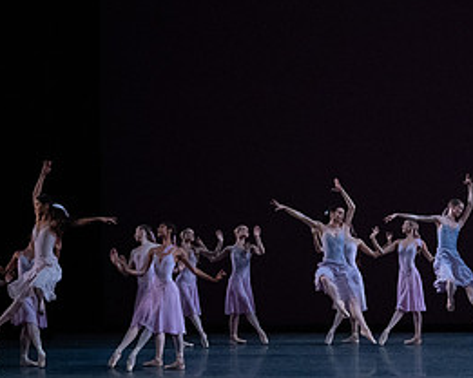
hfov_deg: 13.0
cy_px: 140
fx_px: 2045
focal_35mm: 146
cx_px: 502
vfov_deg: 10.6
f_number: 13
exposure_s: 1/400
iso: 12800
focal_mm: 70
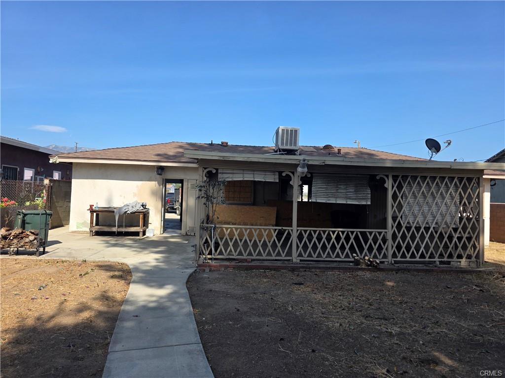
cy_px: 189
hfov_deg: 73.9
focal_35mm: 23
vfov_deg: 58.9
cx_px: 252
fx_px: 336
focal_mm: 6.3
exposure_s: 1/4057
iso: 80
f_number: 1.7
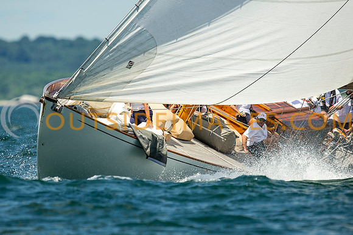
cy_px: 94
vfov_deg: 1.8
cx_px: 137
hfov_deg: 2.7
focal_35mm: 760
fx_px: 7444
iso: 400
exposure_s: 1/3200
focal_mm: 600
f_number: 5
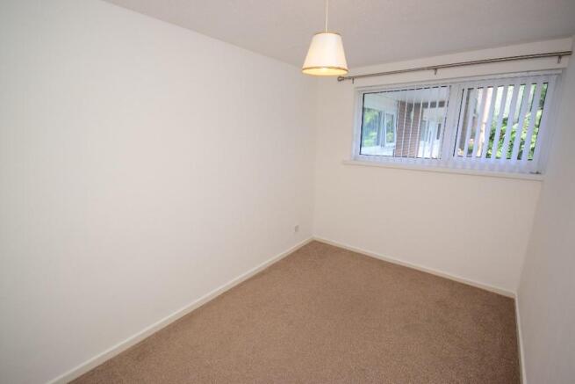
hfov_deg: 95.0
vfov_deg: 72.1
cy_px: 192
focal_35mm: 16
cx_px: 288
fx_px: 264
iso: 500
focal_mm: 11
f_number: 8
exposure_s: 1/125
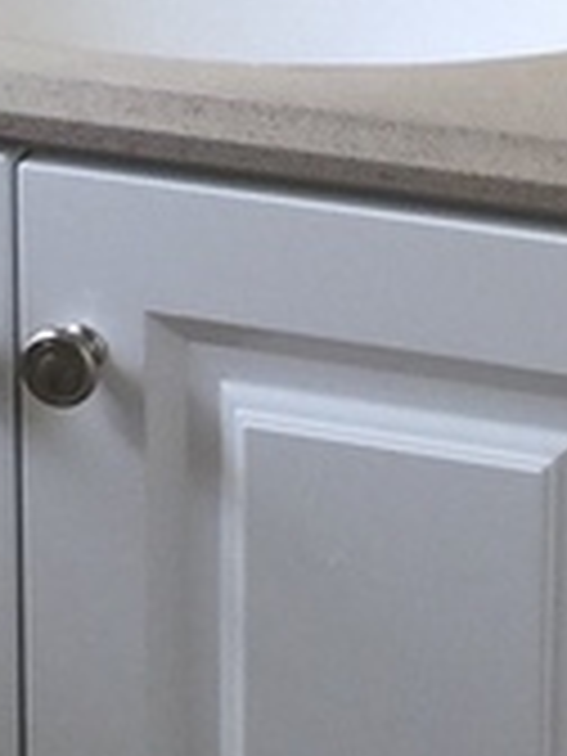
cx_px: 526
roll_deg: -1.2
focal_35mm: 186
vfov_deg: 10.5
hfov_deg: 8.0
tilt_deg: -16.3
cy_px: -54
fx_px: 4062
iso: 32
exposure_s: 1/40
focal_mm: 4.15
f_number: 2.2
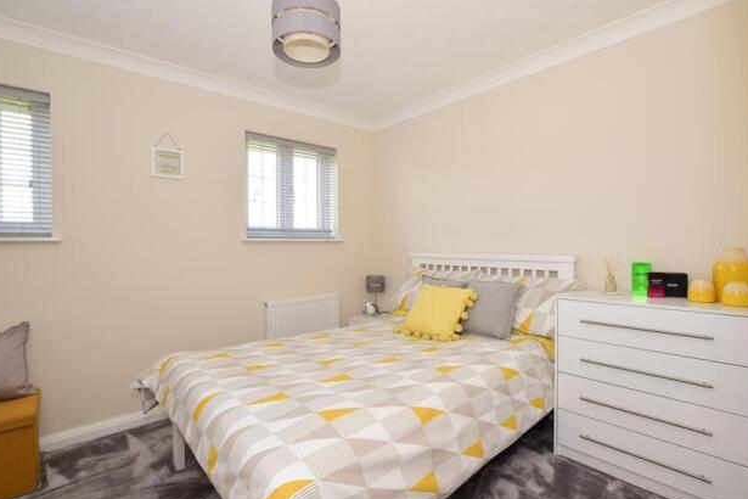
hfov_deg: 96.7
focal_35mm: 16
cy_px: 245
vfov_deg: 73.7
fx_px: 332
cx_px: 364
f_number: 9
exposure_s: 1/30
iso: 500
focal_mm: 10
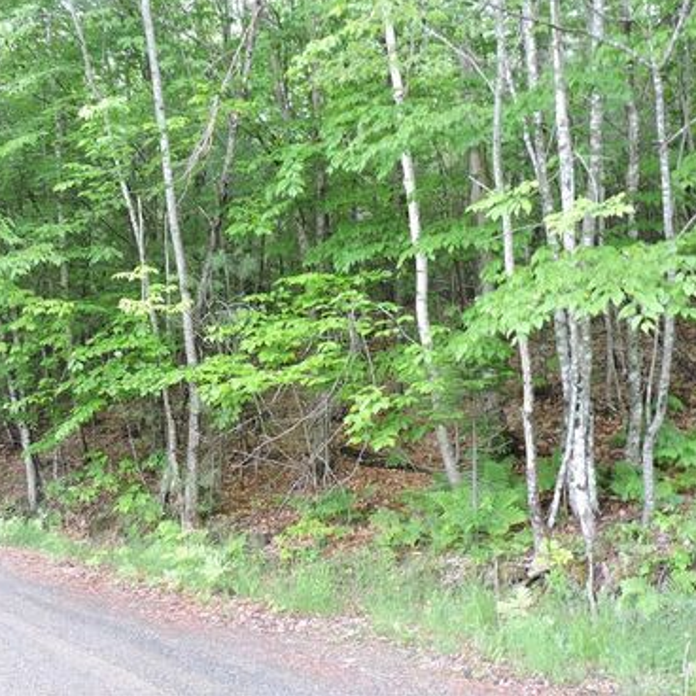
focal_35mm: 36
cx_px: 240
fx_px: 819
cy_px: 343
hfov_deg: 45.4
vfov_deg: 46.0
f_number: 3.1
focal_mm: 5.4
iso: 200
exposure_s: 1/30
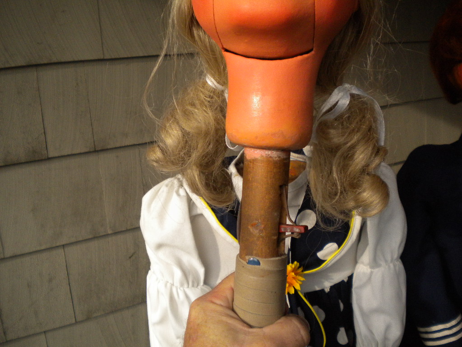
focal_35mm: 35
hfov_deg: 52.6
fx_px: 467
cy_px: 174
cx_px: 231
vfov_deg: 40.7
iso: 306
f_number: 3.1
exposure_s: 1/452
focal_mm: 6.3
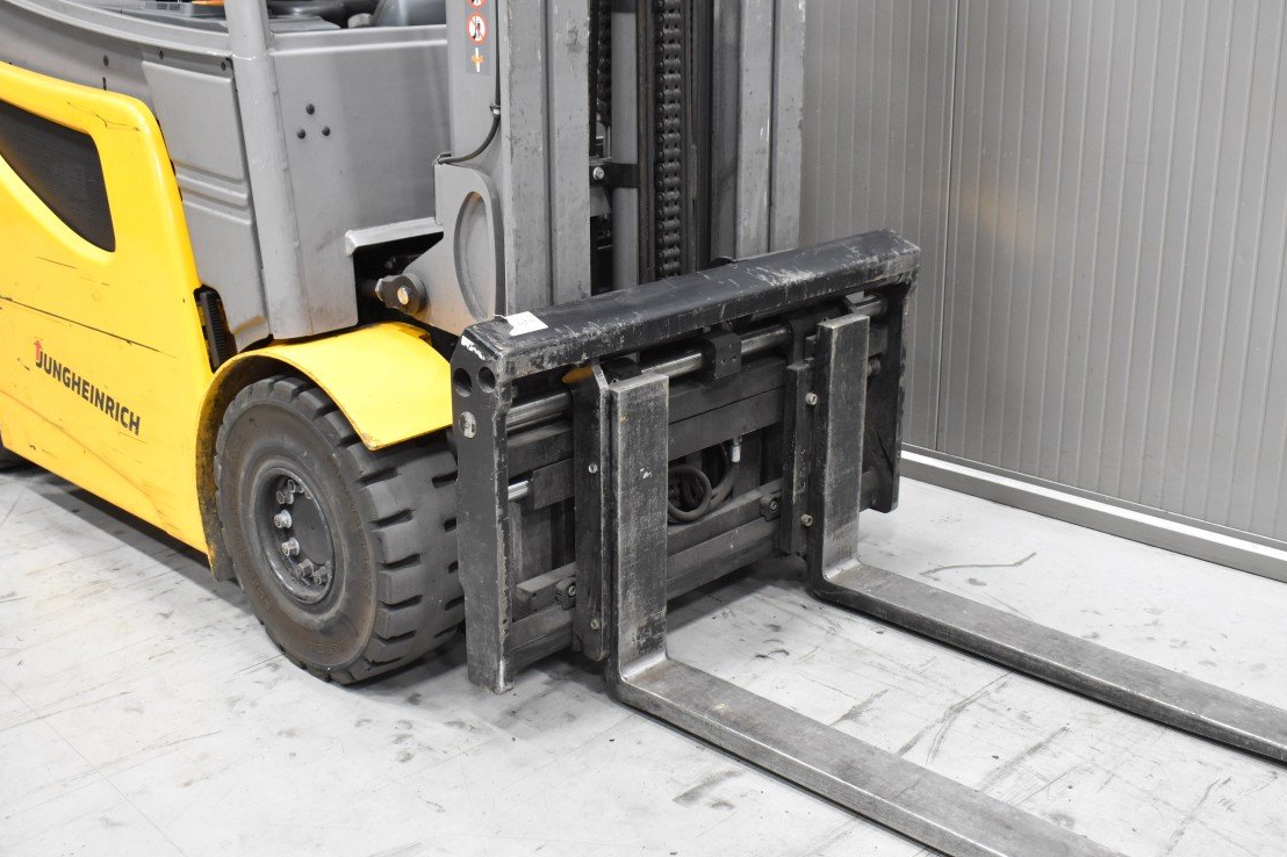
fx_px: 1394
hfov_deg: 49.6
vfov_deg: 34.2
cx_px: 667
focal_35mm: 39
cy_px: 411
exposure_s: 1/25
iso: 1600
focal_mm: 24
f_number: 5
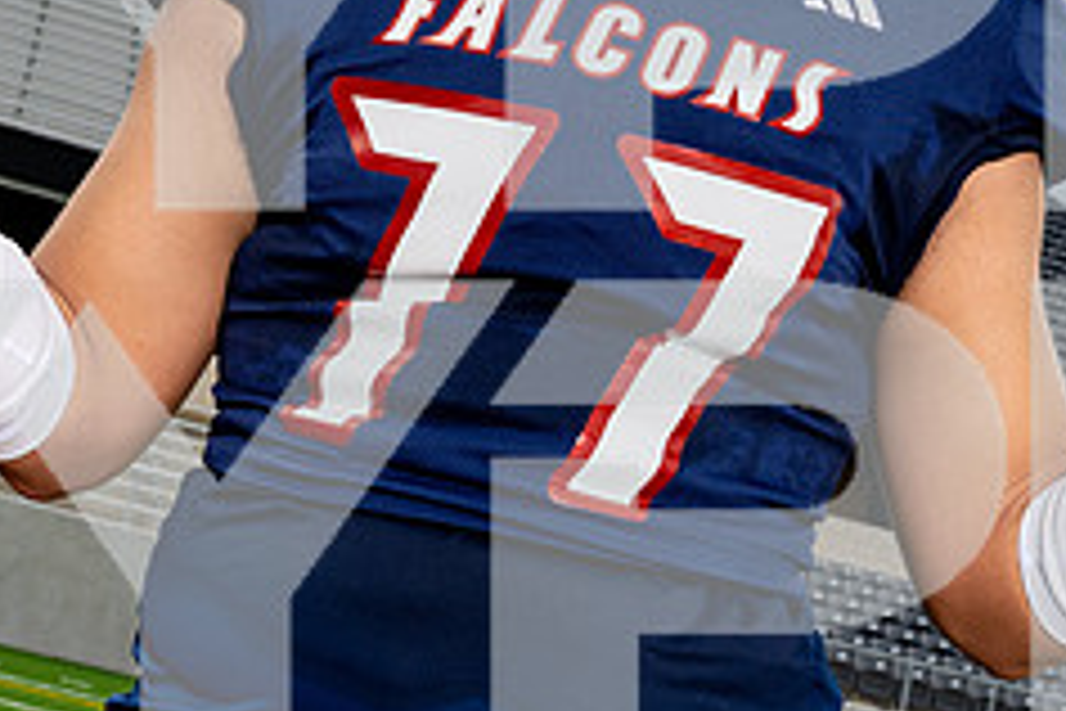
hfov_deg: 26.9
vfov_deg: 17.7
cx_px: 418
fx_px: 2221
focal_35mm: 75
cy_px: -25
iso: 100
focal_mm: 30
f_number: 8
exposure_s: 1/250
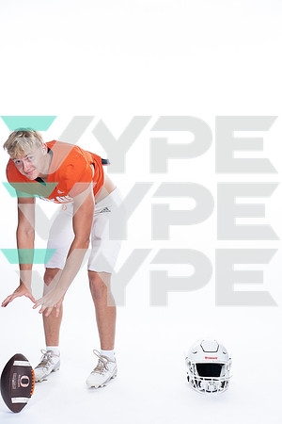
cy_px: 212
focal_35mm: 61
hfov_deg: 22.3
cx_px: 141
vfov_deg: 32.9
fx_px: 717
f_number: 5.6
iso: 400
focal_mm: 61
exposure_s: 1/250
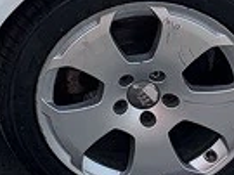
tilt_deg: -15.6
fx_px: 1303
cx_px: -362
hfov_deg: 9.0
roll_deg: -4.1
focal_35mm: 193
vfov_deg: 7.0
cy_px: -324
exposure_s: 1/2985
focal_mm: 5.96
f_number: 1.6
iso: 50
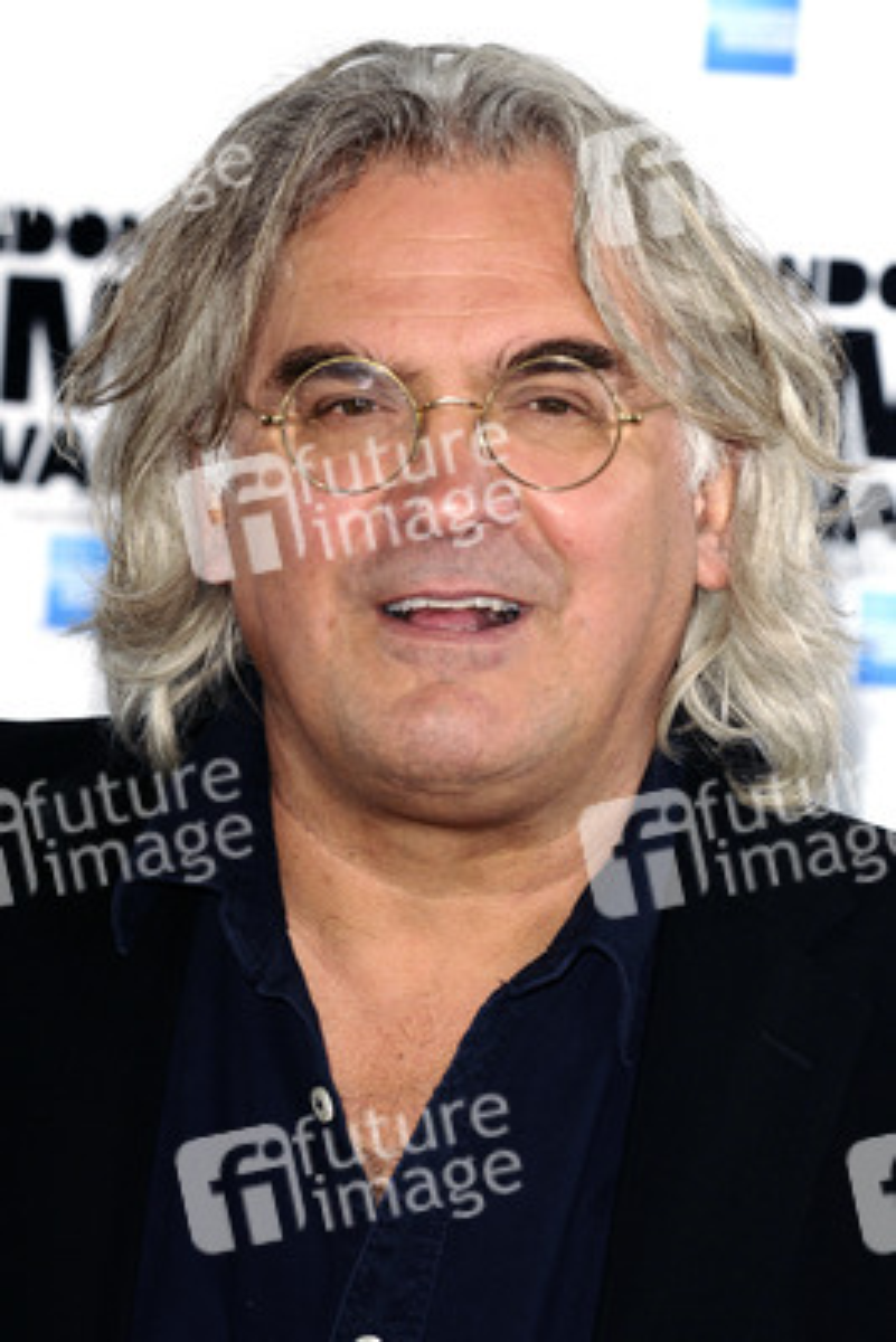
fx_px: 9231
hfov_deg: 5.6
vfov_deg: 8.3
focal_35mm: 248
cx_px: 448
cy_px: 671
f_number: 5
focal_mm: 165
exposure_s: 1/200
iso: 320
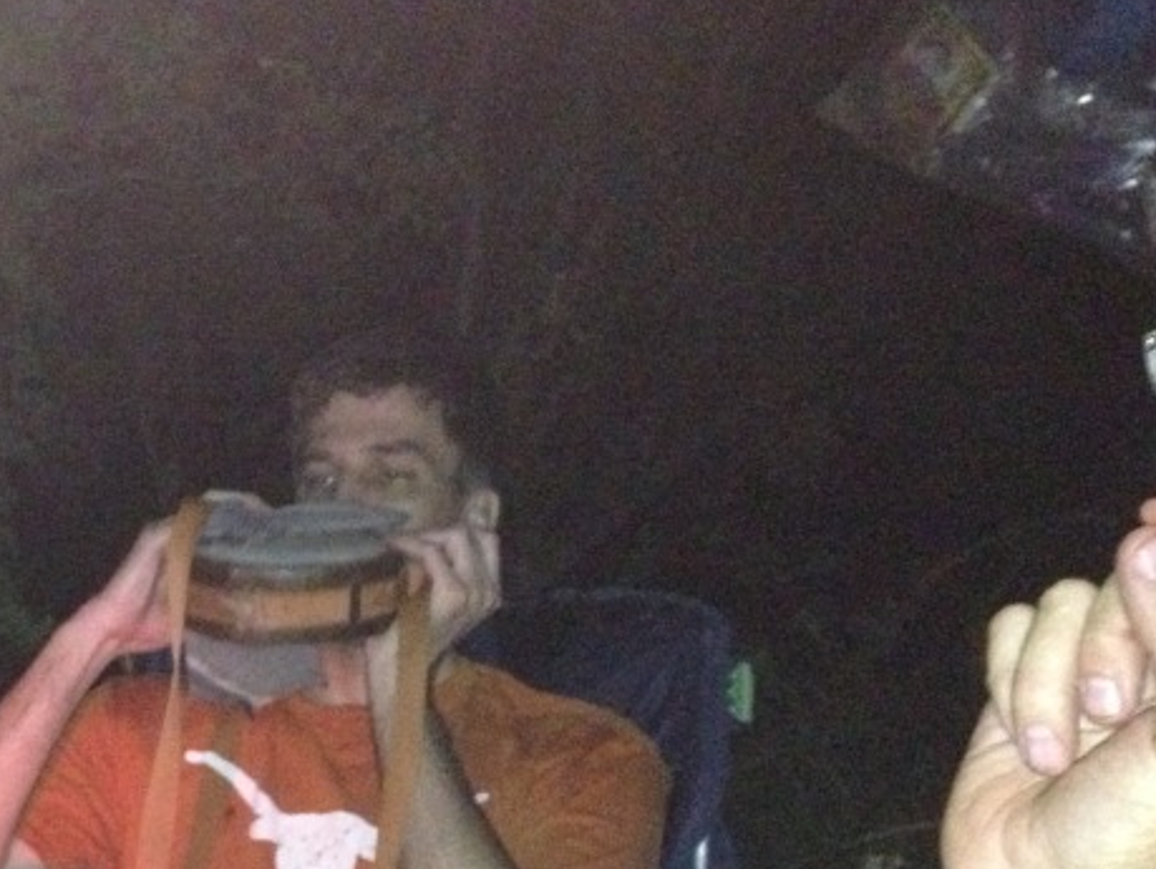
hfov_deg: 23.6
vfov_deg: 18.7
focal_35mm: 78
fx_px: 2607
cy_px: 738
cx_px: -71
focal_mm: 4.28
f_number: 2.4
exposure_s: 1/16
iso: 800
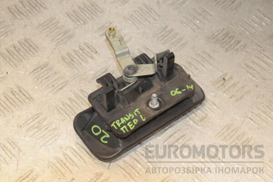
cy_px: 91
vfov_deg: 18.2
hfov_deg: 27.0
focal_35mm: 75
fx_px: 569
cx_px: 136
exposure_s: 1/200
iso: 1600
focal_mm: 50
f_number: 9
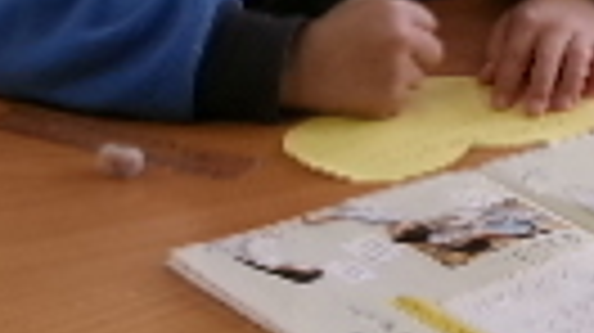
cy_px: 72
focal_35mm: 190
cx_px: 832
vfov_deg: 6.4
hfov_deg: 11.0
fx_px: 2990
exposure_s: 1/34
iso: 115
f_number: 4.5
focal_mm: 6.4
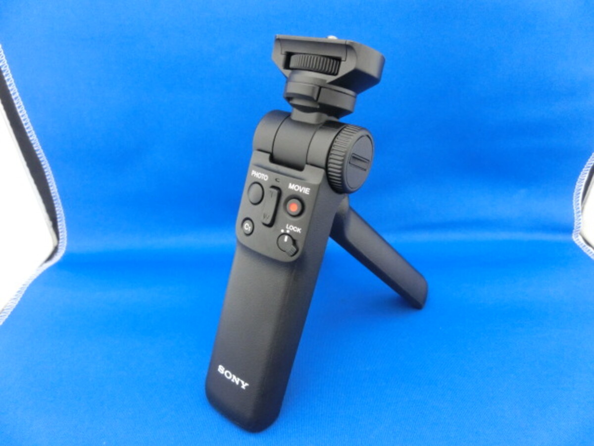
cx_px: 297
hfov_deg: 71.6
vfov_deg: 56.8
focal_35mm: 24
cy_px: 223
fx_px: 412
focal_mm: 4.24
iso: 800
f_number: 3
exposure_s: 1/40
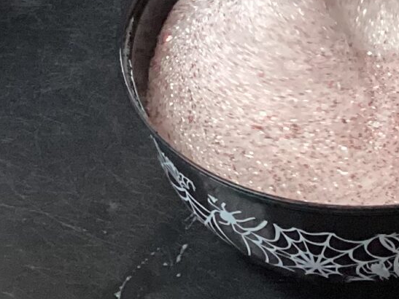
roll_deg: +0.4
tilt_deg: -32.6
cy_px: -267
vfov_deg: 9.6
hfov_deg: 13.6
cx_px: 290
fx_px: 1671
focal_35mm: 145
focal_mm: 3.3
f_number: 2.4
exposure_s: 1/50
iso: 250
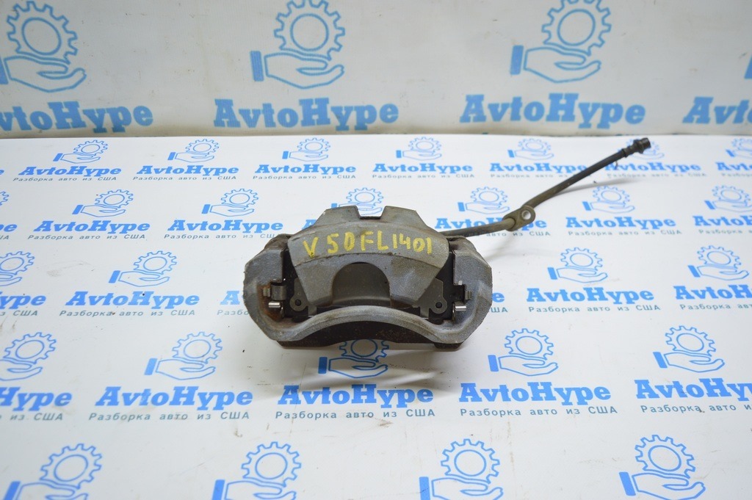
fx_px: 657
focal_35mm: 32
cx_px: 376
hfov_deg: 59.5
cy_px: 250
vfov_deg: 41.6
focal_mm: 21
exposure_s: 1/50
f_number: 3.8
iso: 400
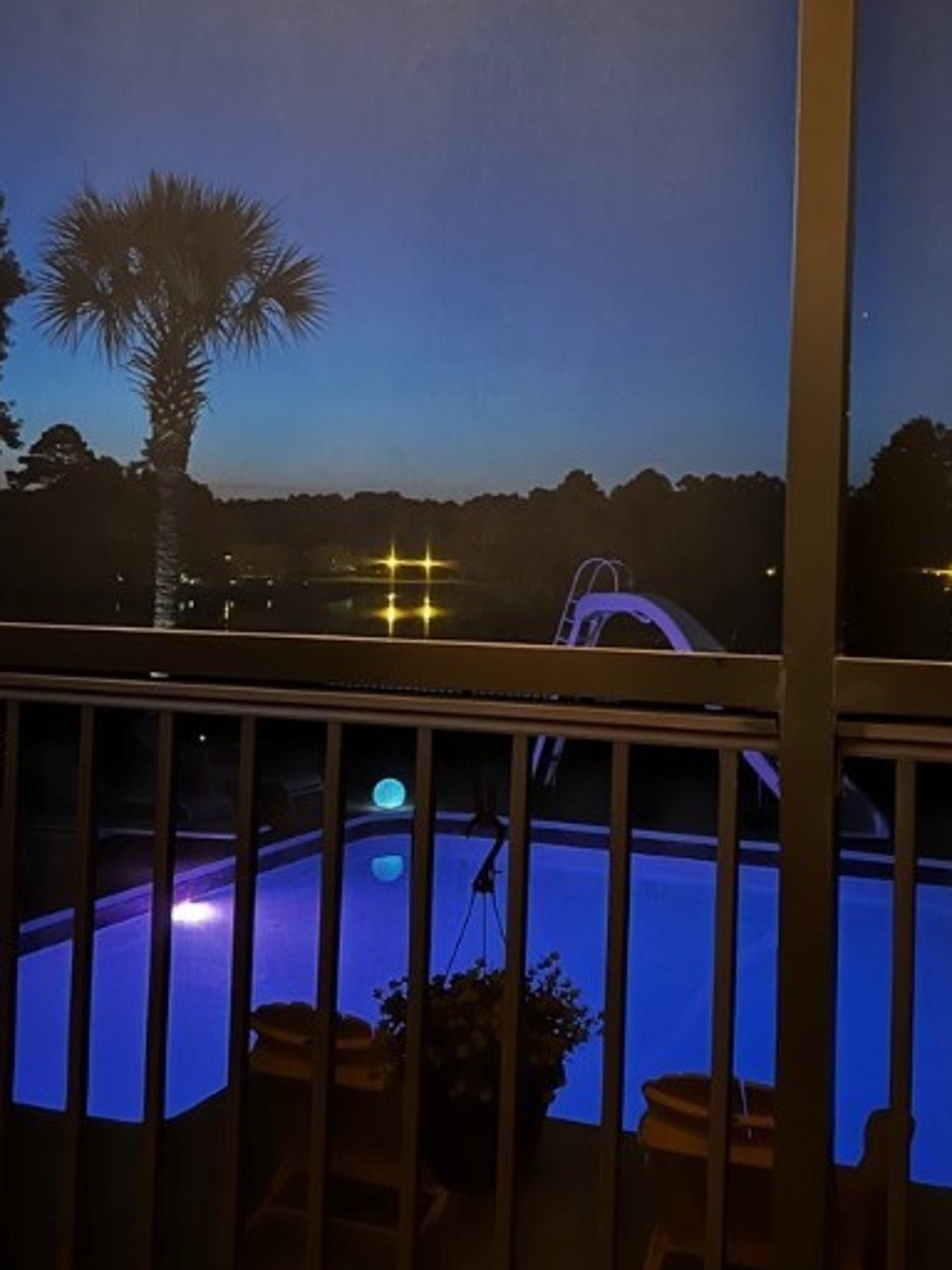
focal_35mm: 39
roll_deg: -1.3
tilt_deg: +0.4
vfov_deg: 47.8
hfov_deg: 36.8
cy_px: 571
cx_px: 526
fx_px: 1430
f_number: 1.5
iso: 1000
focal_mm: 5.7
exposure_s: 1/9
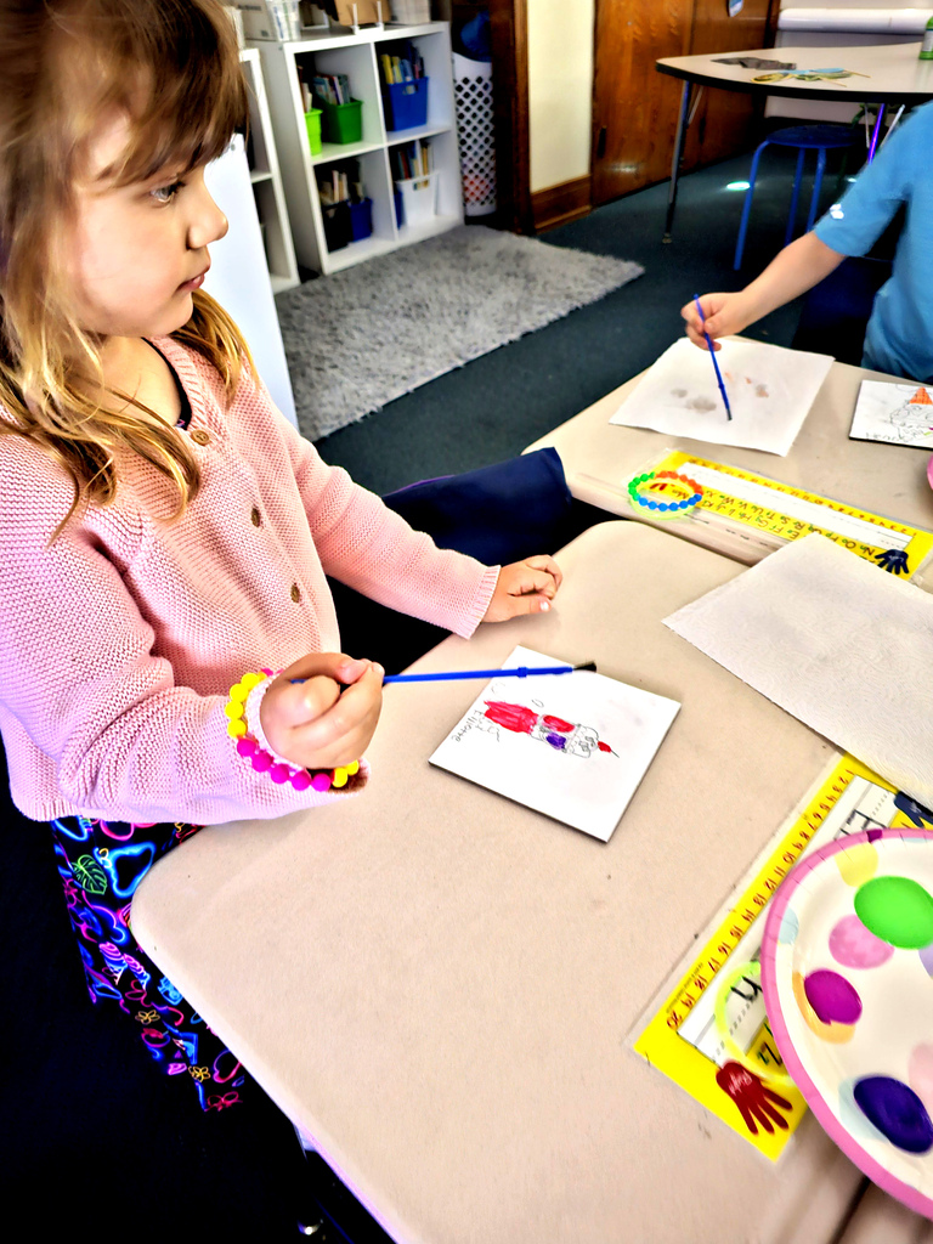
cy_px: 622
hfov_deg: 58.9
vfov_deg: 73.9
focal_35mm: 23
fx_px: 827
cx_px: 466
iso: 1250
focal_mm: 6.3
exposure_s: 1/15
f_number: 1.7
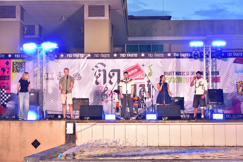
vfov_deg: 21.9
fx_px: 419
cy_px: 81
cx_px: 122
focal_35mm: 62
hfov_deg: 32.4
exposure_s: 1/200
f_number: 5.6
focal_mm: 62
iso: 1250
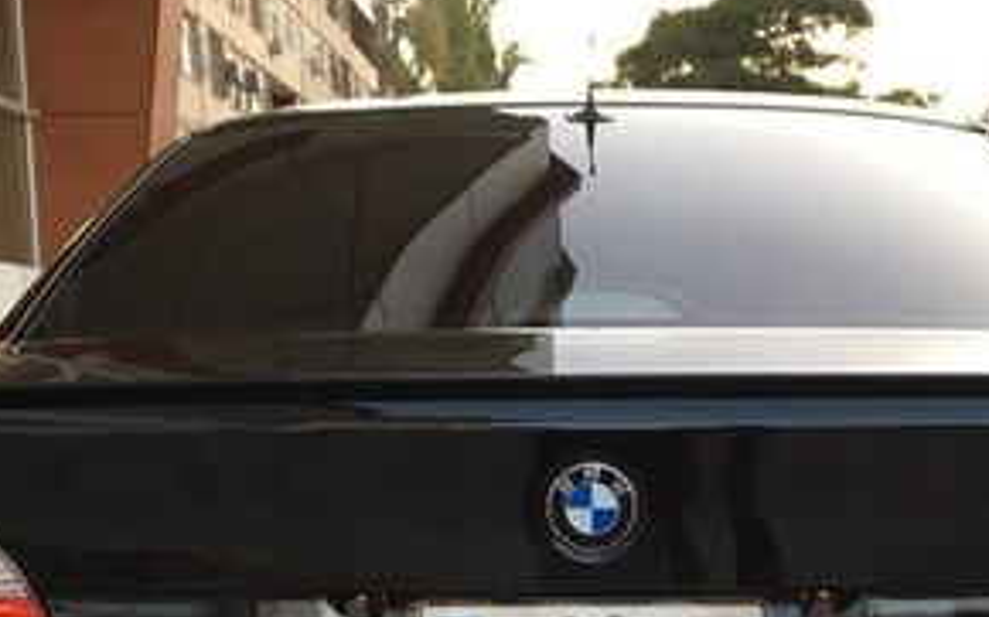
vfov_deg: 18.0
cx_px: 607
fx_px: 1886
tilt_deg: -9.5
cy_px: 653
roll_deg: +1.3
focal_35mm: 70
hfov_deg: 29.3
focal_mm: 4.15
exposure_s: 1/33
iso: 32
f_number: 2.2
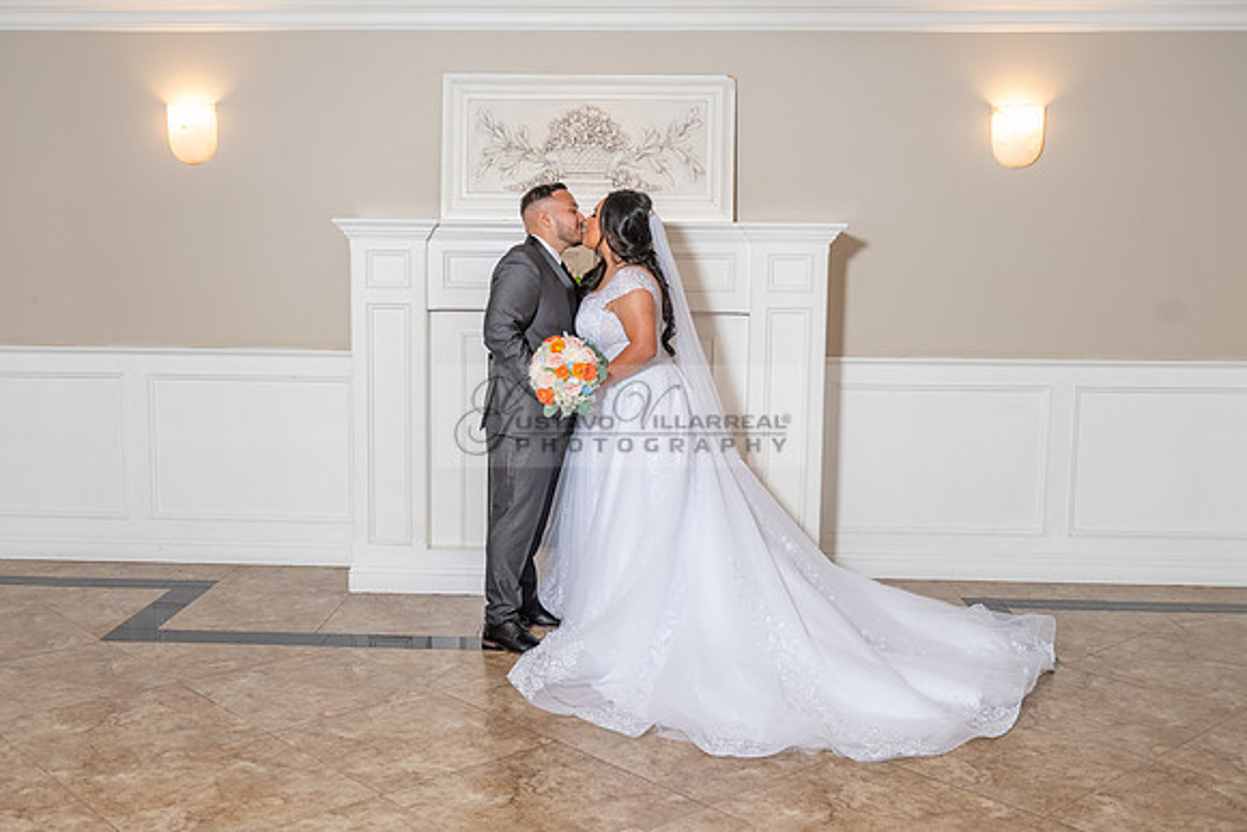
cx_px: 582
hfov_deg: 51.5
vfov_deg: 35.7
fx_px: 1292
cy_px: 417
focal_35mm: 37
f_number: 4.5
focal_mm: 32
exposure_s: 1/160
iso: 640
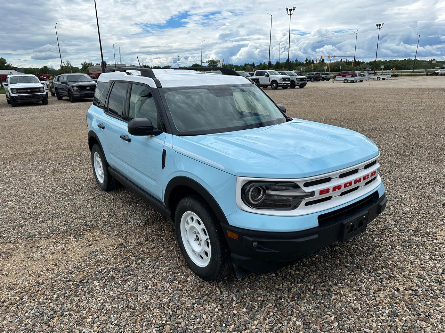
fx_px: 309
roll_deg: +1.4
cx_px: 222
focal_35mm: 24
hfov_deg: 71.6
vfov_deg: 56.8
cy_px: 166
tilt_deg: -16.0
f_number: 1.78
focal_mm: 6.86
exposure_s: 1/6623
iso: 80
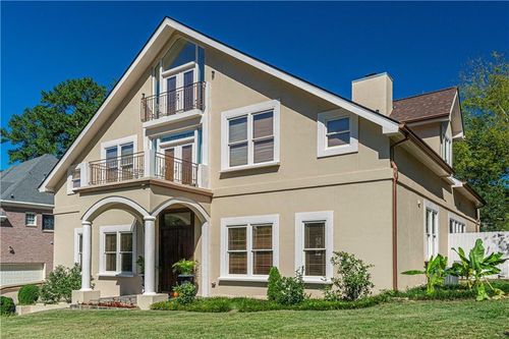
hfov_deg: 67.4
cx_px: 254
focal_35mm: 27
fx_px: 382
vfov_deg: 47.9
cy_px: 170
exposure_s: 1/800
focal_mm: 18
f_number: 8
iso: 200
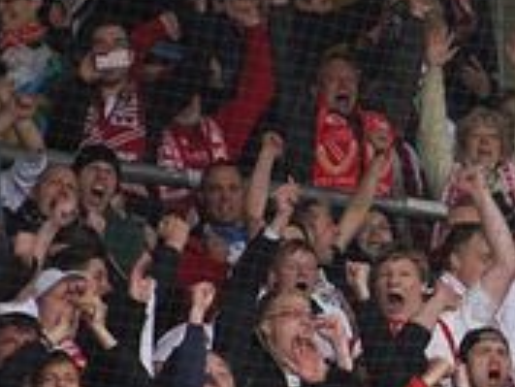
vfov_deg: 2.2
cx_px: 797
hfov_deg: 3.0
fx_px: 9870
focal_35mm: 663
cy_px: 435
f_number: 4.7
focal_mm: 103
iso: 320
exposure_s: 1/160
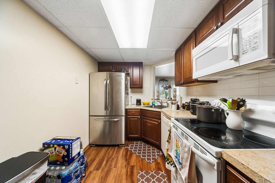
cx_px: 138
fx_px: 92
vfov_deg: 89.9
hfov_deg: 112.7
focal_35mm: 12
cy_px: 92
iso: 400
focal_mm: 12
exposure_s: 1/30
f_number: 8
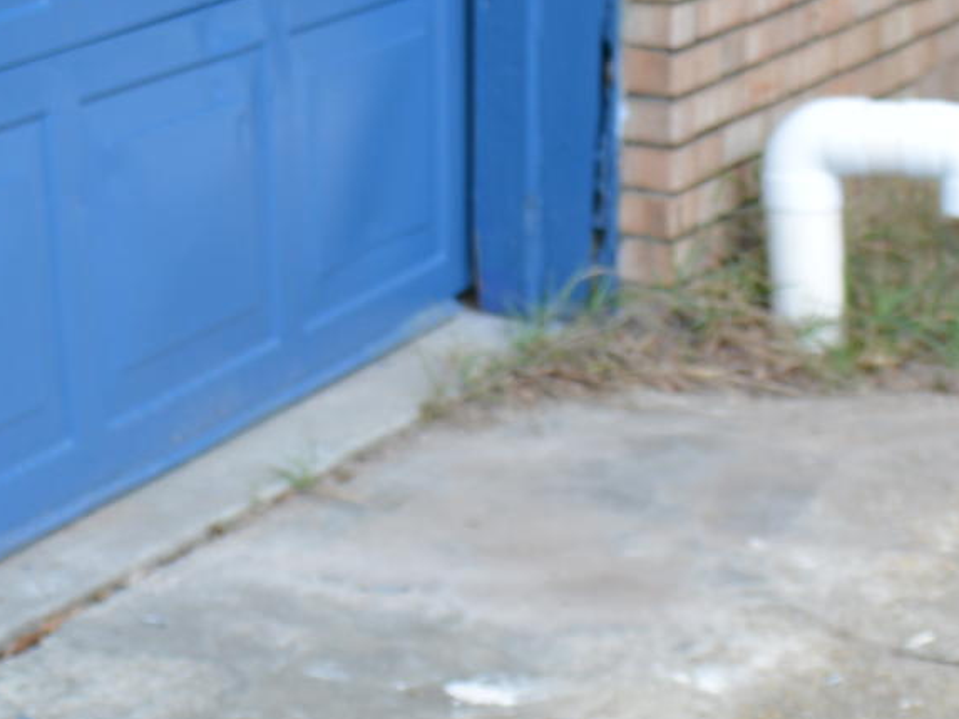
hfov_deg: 13.7
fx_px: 3769
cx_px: -454
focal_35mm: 136
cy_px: -566
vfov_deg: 10.3
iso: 100
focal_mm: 18
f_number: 5.6
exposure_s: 1/60
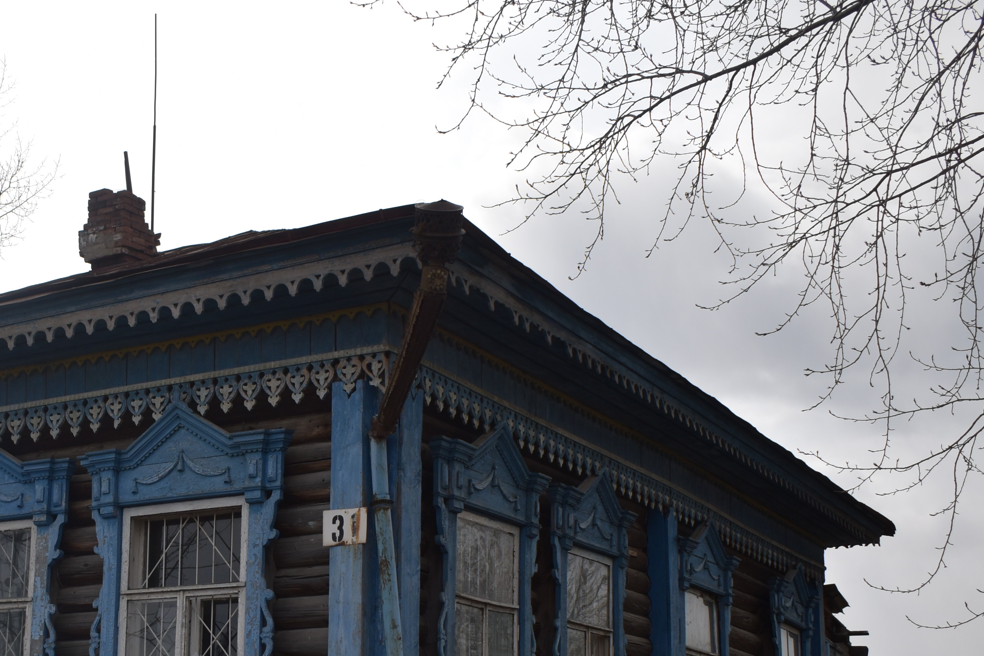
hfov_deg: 34.0
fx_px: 1558
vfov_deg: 23.1
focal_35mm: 57
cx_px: 202
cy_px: 596
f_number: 3.5
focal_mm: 18
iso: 140
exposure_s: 1/2000
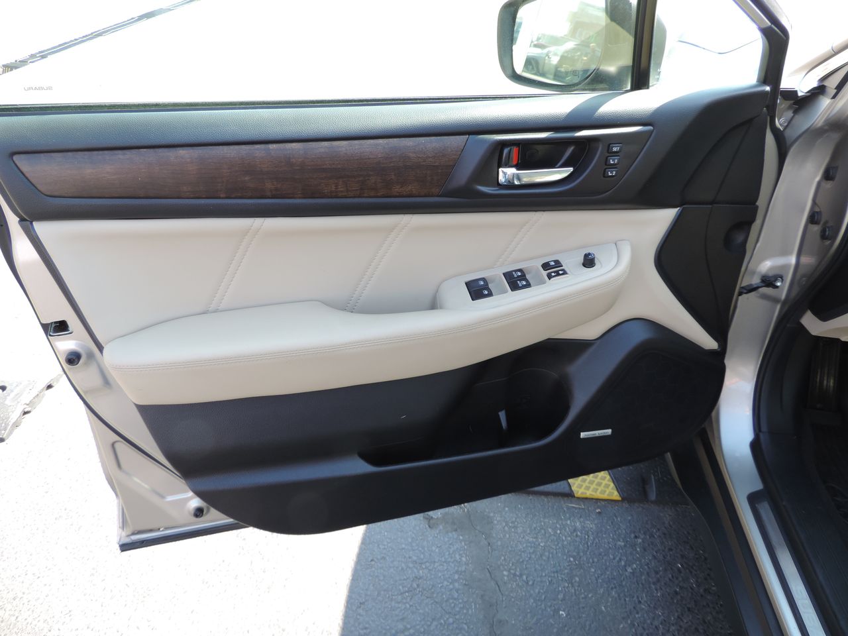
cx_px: 424
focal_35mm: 24
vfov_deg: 56.8
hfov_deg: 71.6
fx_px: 588
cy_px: 318
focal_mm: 4.3
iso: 80
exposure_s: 1/80
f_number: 3
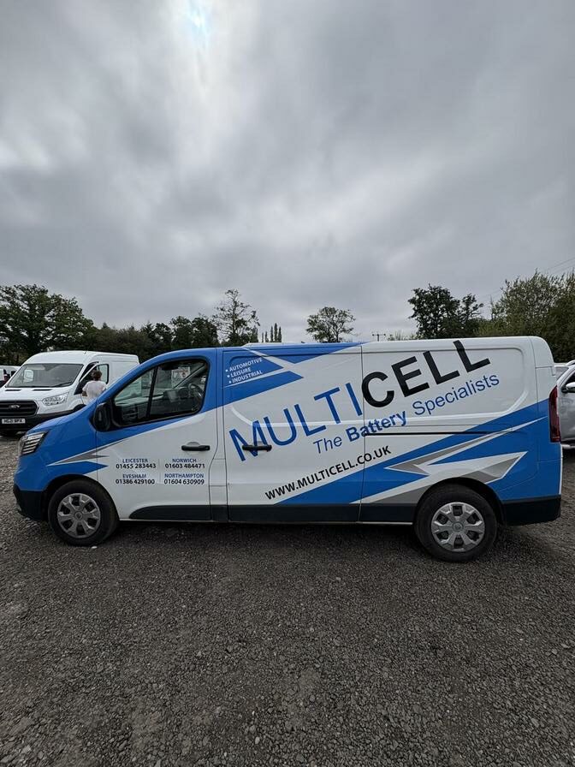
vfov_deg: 102.1
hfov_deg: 85.7
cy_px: 384
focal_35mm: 14
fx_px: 310
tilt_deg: +4.6
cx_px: 288
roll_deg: +0.7
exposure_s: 1/3390
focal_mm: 2.22
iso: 50
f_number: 2.2
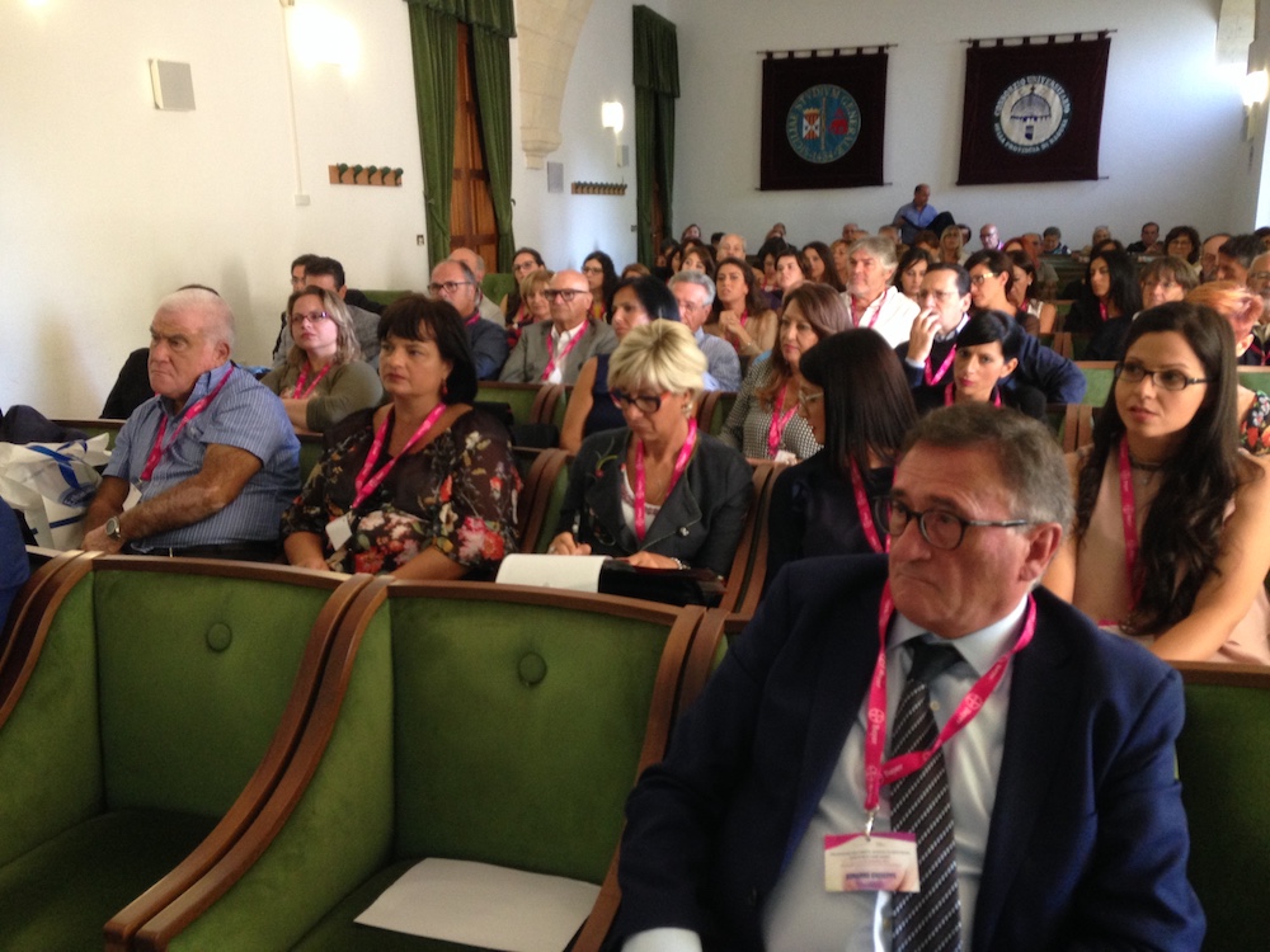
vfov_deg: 42.9
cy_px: 476
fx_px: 1211
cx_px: 635
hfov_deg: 55.4
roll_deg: -0.7
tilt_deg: -12.5
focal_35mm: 33
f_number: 2.4
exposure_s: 1/20
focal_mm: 4.12
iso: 160
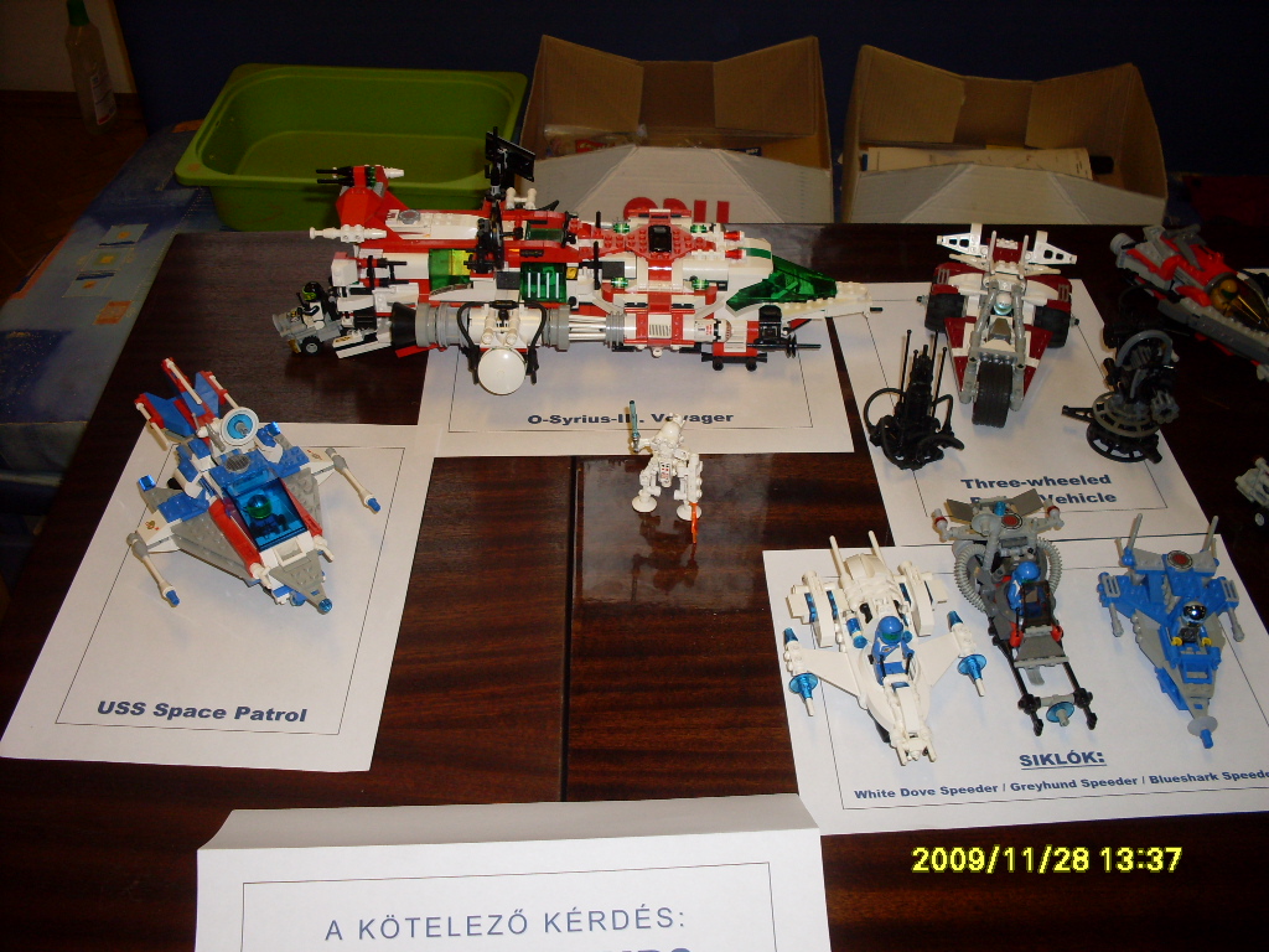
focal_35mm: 38
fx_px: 1393
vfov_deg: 37.7
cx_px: 634
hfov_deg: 49.0
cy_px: 476
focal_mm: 6.3
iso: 100
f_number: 2.8
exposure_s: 1/45
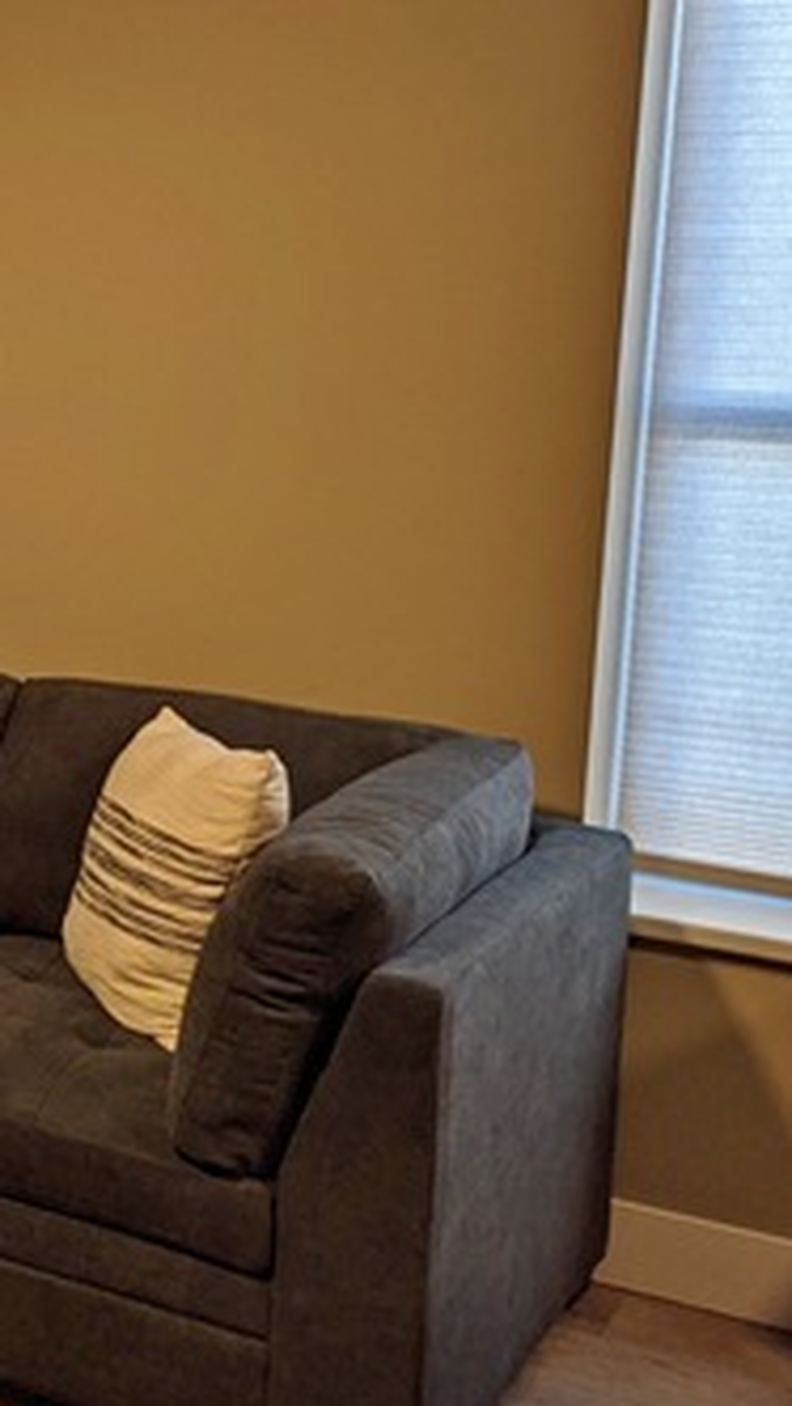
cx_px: -349
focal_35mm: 59
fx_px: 2201
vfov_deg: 35.3
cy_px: 584
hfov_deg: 18.4
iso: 59
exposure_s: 1/60
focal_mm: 4.38
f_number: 1.73
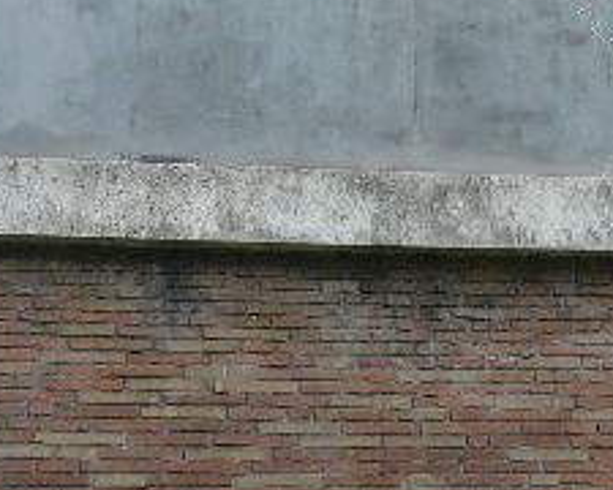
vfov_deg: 15.2
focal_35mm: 97
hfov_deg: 19.7
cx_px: 439
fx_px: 1760
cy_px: -142
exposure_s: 1/500
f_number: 2.8
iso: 100
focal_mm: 4.6
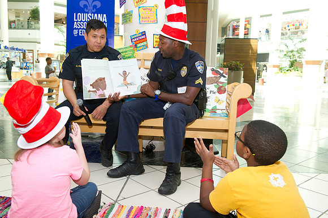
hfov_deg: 58.7
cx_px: 164
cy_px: 109
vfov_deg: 41.1
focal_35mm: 32
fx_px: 291
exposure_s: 1/250
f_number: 6.3
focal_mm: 32
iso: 1250
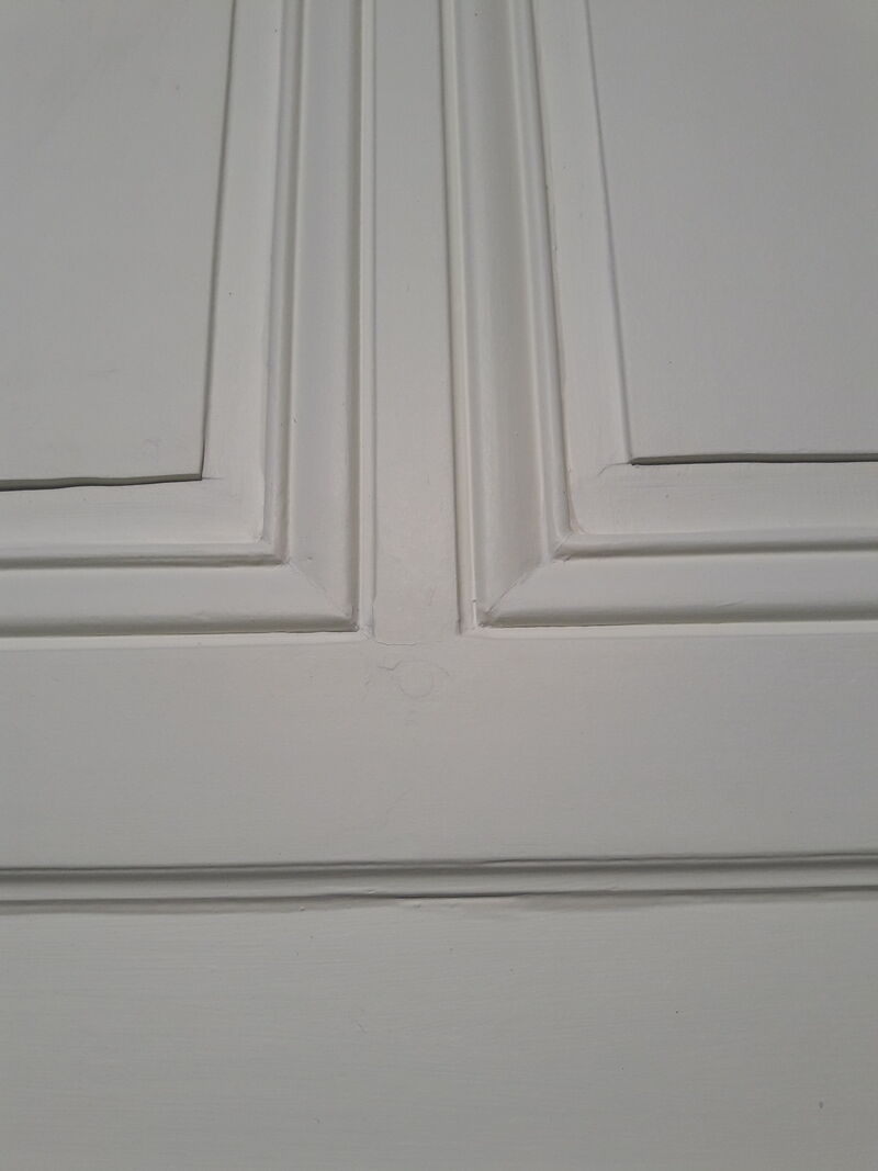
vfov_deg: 63.4
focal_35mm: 28
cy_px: 586
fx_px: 947
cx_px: 439
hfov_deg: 49.7
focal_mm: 3.7
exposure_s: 1/10526
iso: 40
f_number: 1.9
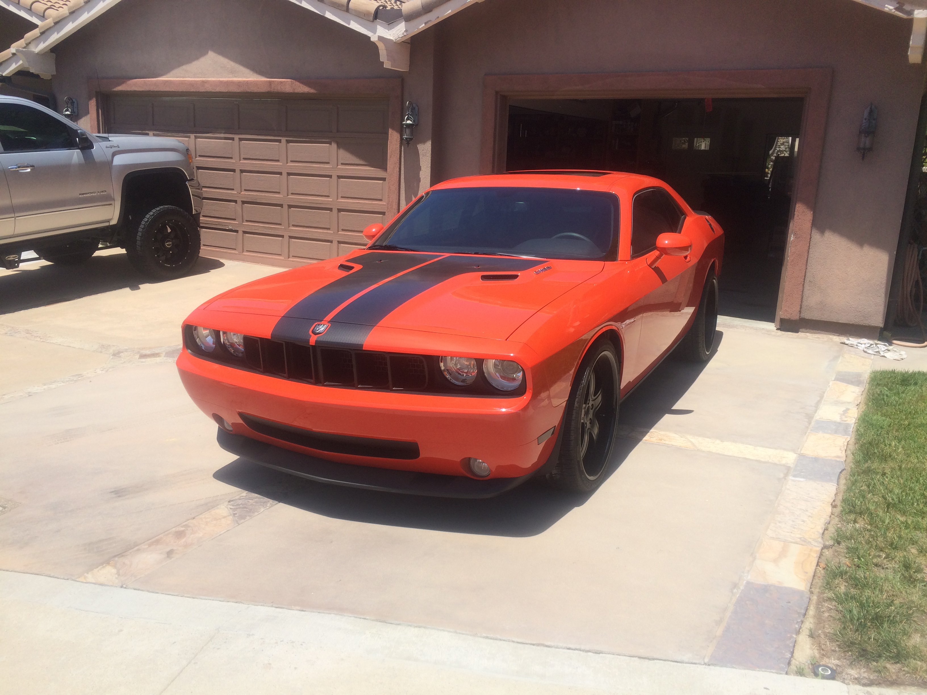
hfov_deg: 61.7
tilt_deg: -13.4
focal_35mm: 29
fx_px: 777
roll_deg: -2.7
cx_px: 464
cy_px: 348
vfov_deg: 48.2
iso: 32
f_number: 2.2
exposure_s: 1/1709
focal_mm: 4.15
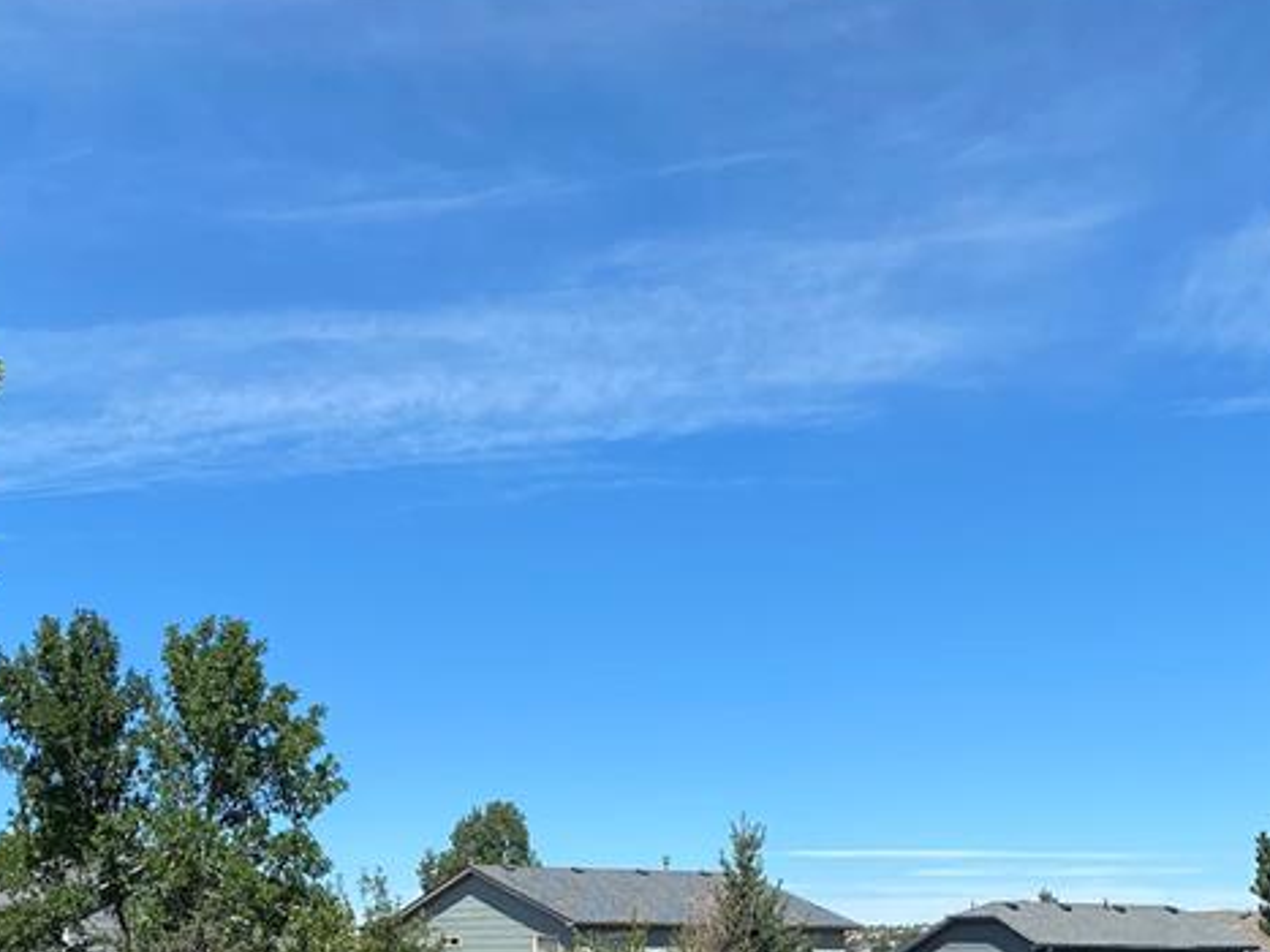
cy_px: 1005
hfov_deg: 32.9
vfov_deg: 24.2
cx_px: 267
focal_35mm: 57
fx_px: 2091
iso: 32
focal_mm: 4.25
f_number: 1.8
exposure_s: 1/2315
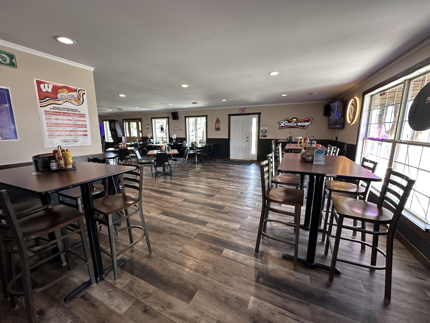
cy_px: 162
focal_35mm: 14
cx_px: 215
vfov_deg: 85.7
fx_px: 174
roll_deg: +0.2
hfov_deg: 102.1
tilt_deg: -9.8
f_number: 2.2
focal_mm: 2.22
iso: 160
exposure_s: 1/60
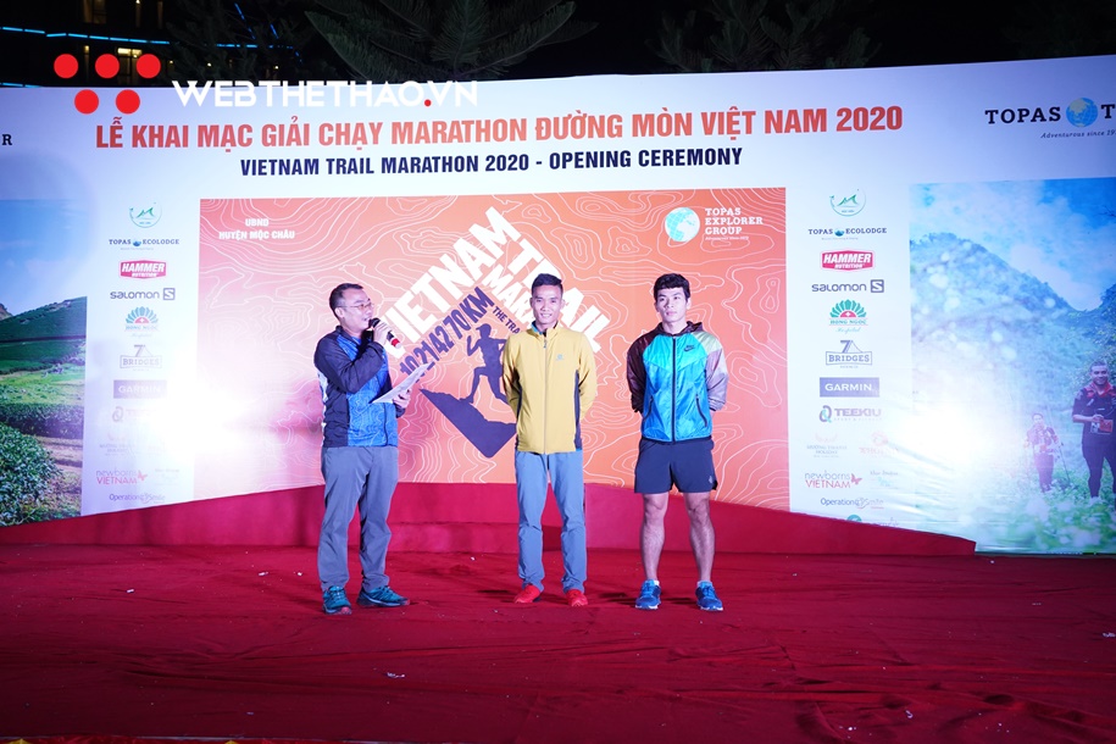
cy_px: 372
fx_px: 1085
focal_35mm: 35
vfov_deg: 37.9
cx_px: 558
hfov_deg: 54.4
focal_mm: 35
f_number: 3.2
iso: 3200
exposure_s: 1/500
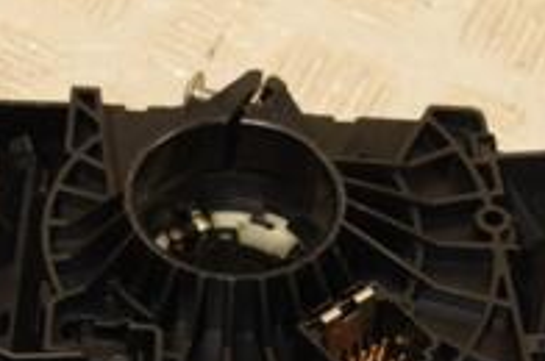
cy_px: 325
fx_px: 2086
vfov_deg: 9.9
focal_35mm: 138
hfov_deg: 14.9
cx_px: 181
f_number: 6.3
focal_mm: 30
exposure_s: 1/200
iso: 800
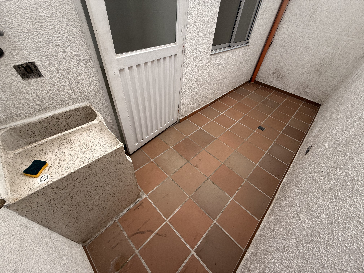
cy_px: 136
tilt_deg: -43.1
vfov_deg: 85.7
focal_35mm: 14
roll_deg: -6.7
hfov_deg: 102.1
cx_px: 182
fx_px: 147
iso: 100
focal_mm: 2.22
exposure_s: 1/99
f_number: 2.2
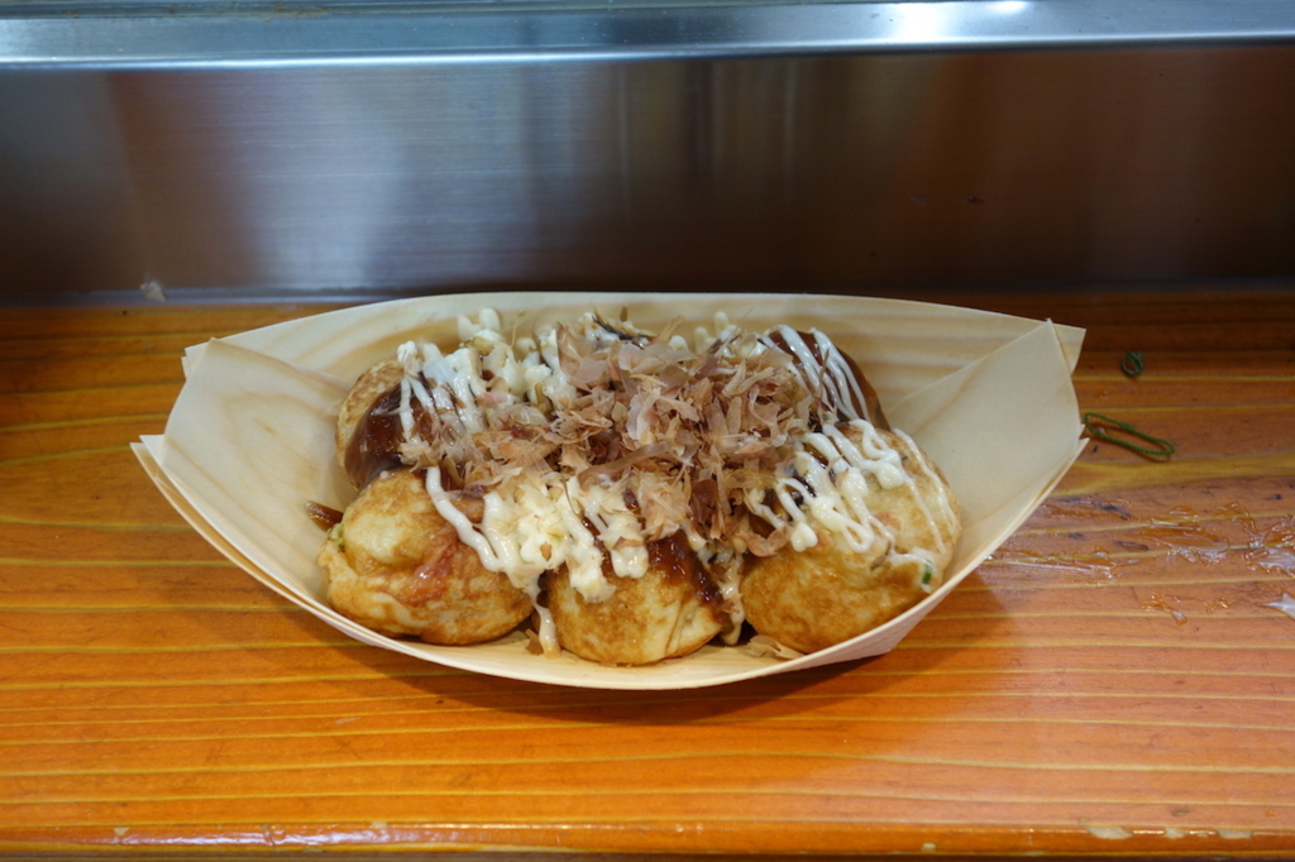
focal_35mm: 37
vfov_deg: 35.9
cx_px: 648
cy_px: 431
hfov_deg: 51.9
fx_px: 1330
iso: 200
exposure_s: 1/40
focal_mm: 13.58
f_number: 2.8
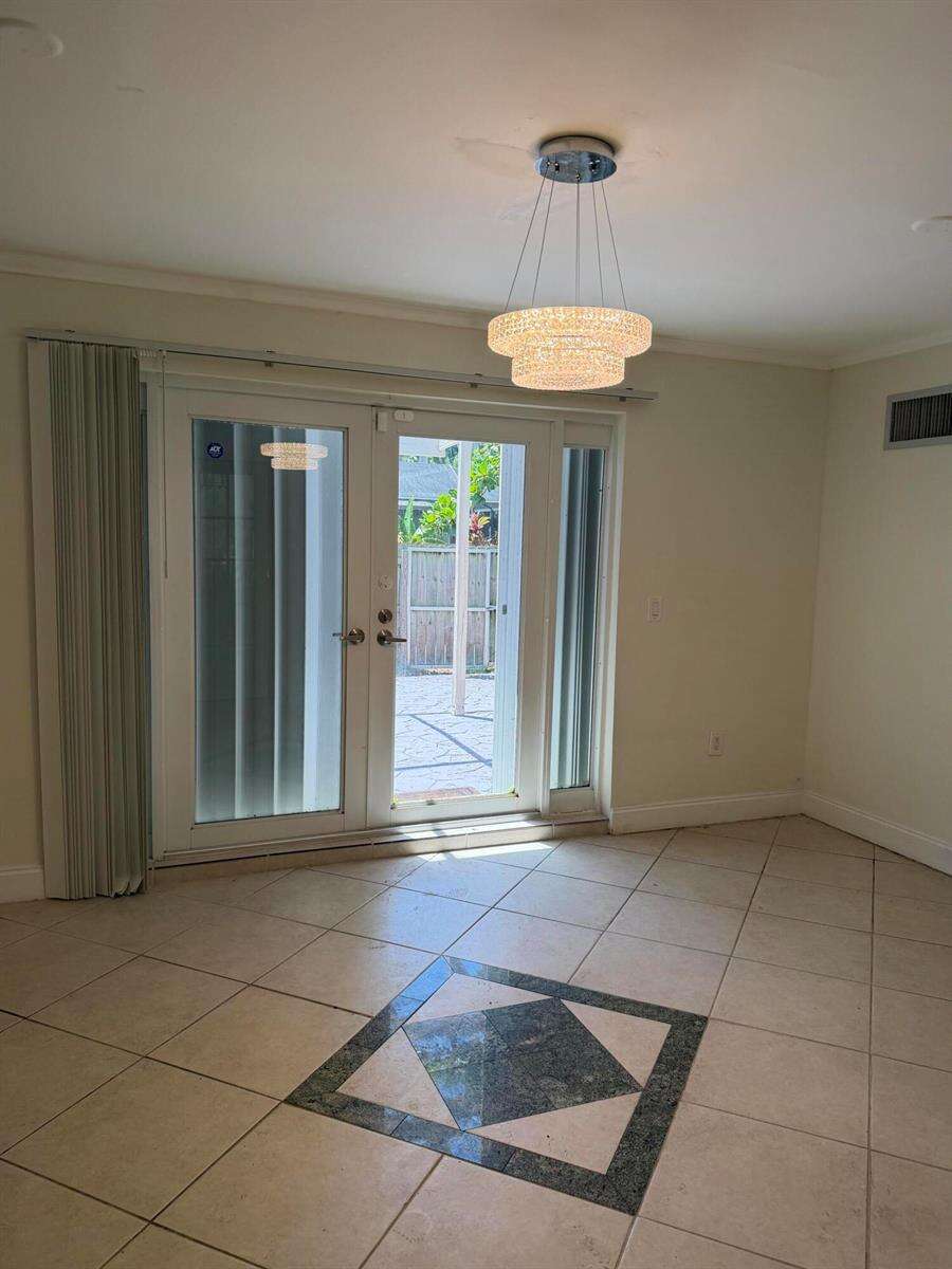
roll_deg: -1.8
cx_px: 476
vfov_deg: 71.6
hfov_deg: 56.8
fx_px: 880
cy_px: 634
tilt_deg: -7.0
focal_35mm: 24
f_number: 1.78
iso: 100
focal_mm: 6.76
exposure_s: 1/423
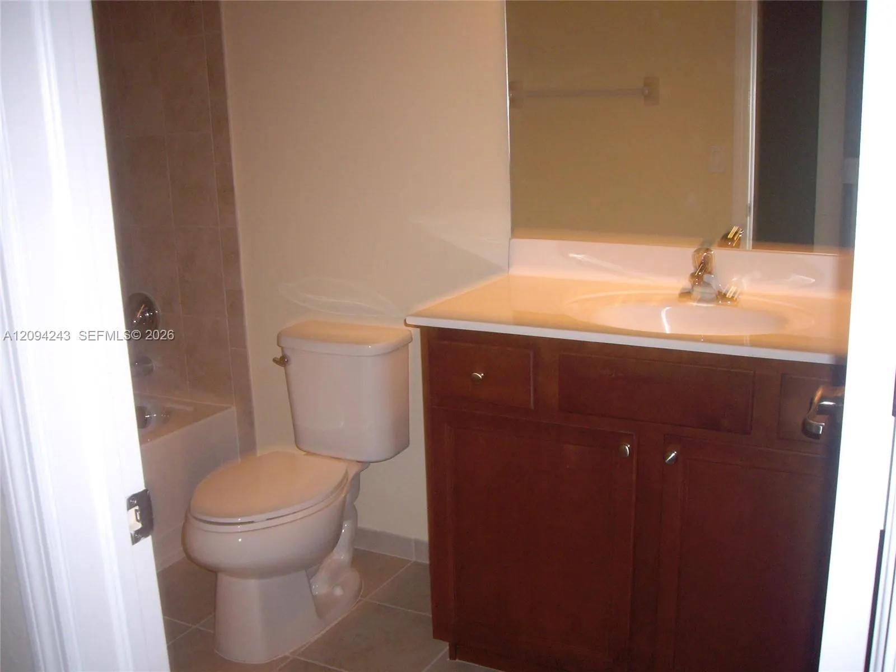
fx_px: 984
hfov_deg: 49.0
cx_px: 448
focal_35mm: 38
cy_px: 336
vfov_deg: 37.7
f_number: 2.7
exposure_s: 1/40
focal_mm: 6.2
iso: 200
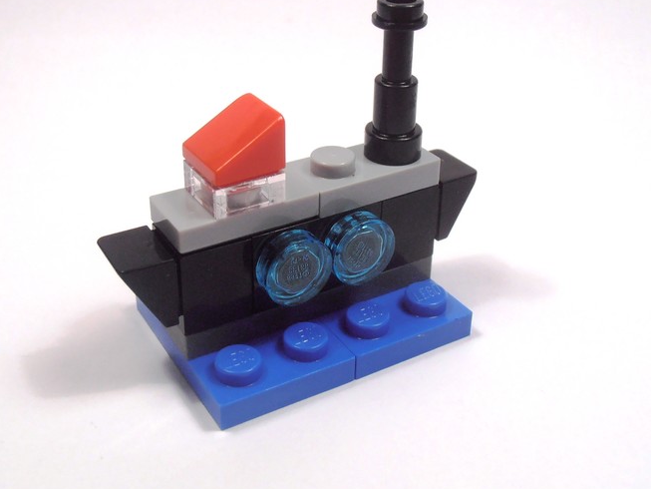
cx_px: 302
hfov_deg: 37.5
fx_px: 959
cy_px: 200
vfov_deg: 28.5
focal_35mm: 51
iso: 80
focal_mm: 6.61
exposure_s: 1/80
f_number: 3.9
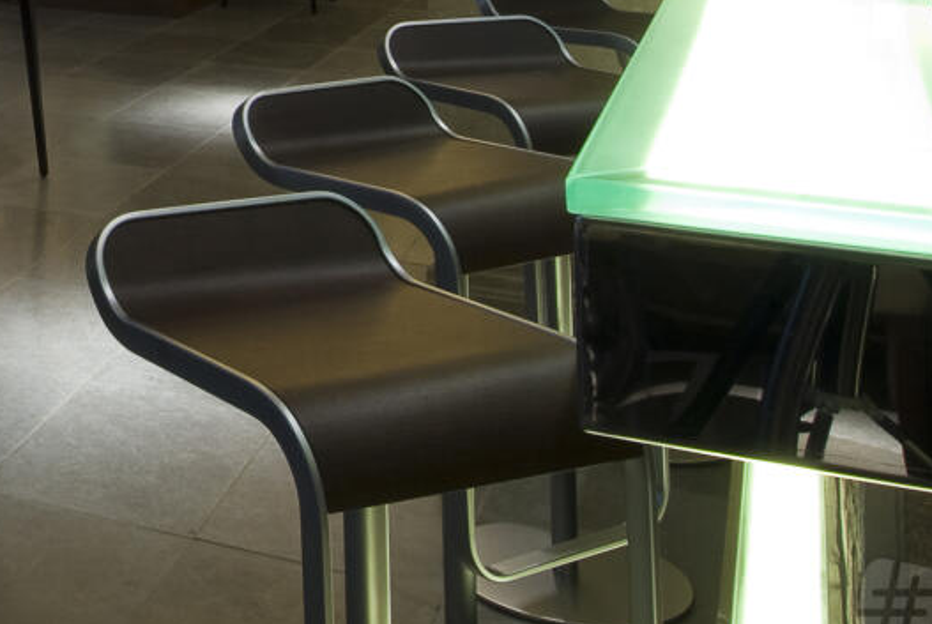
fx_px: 1737
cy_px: -324
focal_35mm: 67
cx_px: -209
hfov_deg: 26.4
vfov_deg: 18.1
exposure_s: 8
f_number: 16
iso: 125
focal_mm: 14
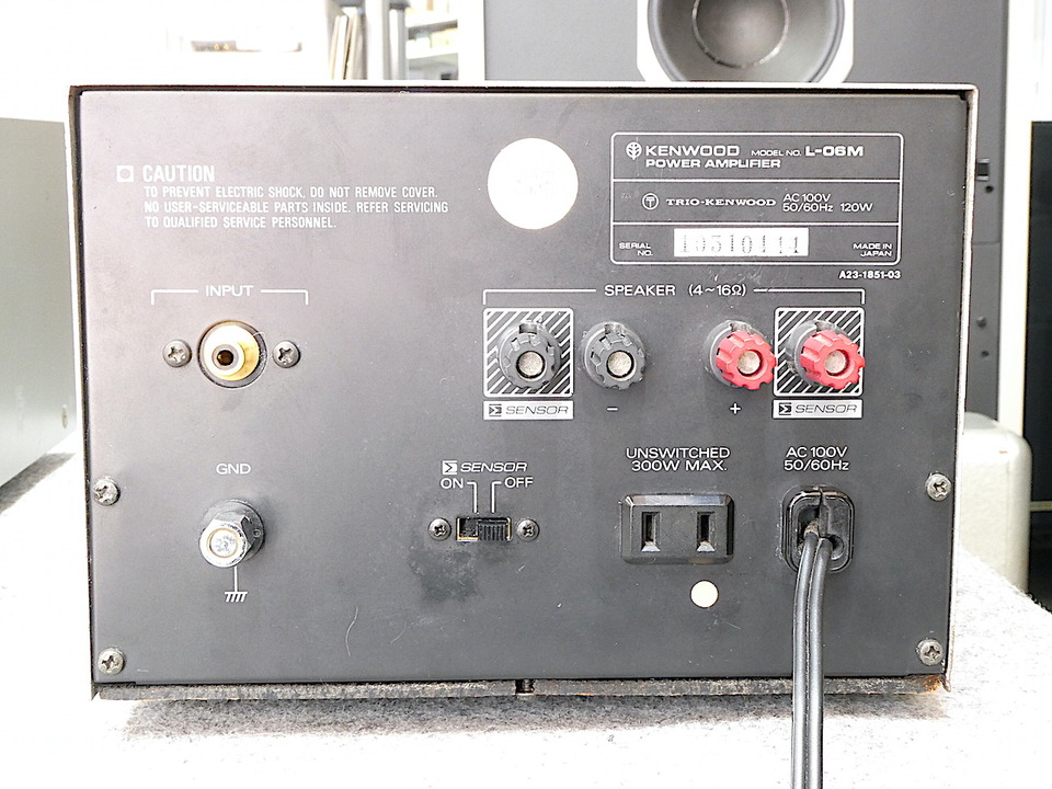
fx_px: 1520
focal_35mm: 50
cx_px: 526
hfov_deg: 38.2
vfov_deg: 29.1
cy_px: 394
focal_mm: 9
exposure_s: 1/1.6
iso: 400
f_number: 7.1
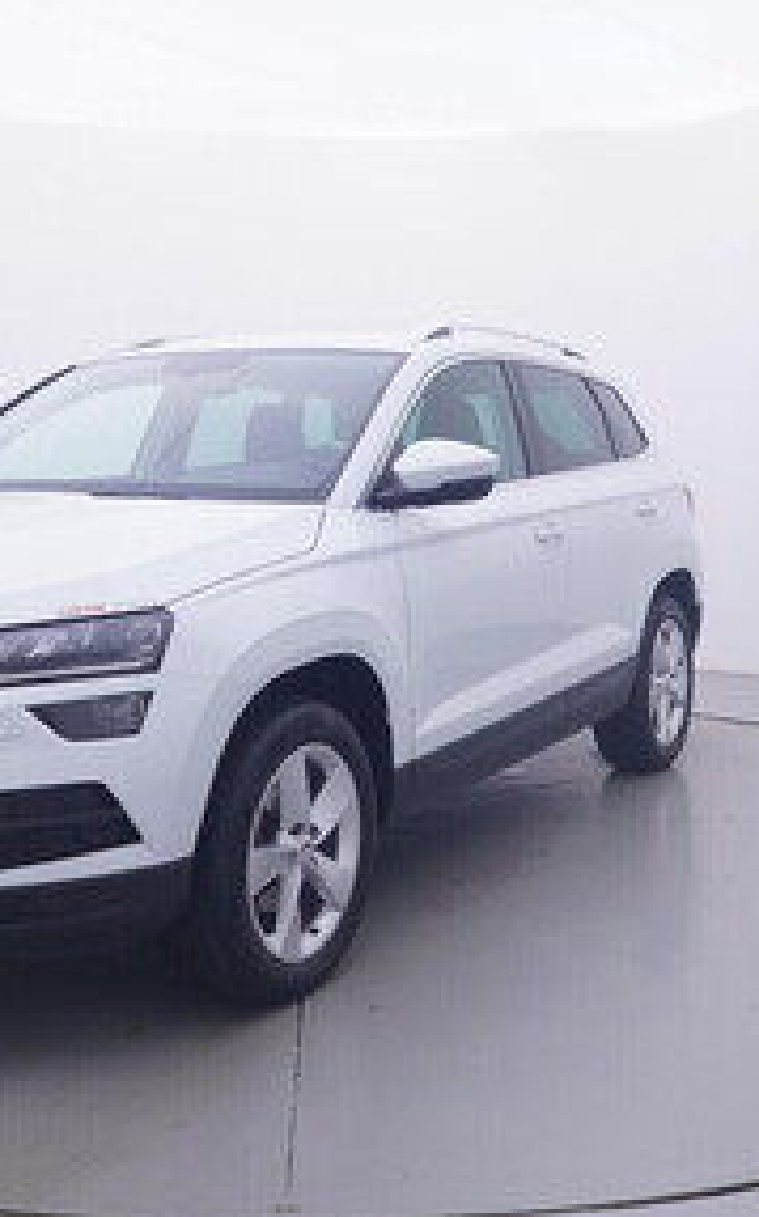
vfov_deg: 45.2
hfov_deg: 29.2
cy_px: 532
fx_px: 1458
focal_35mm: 44
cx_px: 346
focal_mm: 15
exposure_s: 1/80
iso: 200
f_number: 5
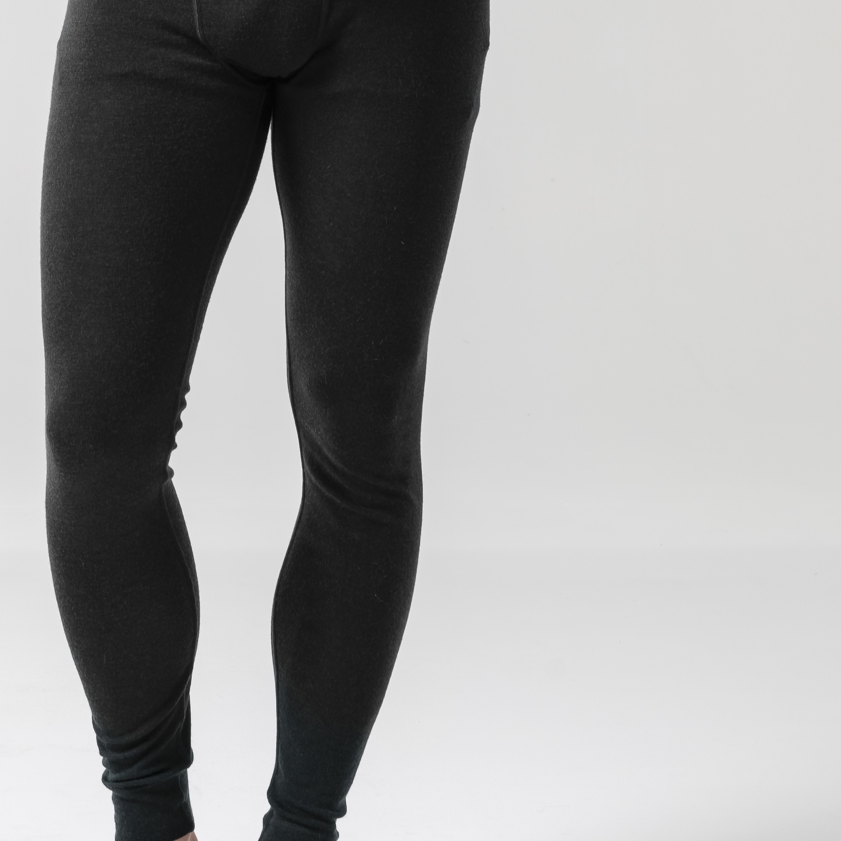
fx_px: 5003
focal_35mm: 182
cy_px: -33
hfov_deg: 9.6
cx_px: 187
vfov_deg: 9.5
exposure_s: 1/160
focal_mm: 70
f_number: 10
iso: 100
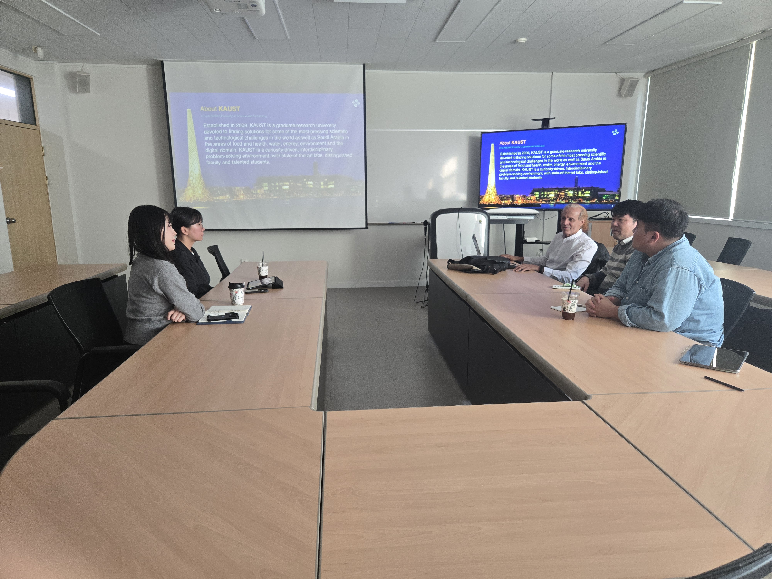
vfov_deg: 58.9
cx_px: 386
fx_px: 513
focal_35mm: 23
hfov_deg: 73.9
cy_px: 290
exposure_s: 1/120
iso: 320
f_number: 1.8
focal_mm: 5.4
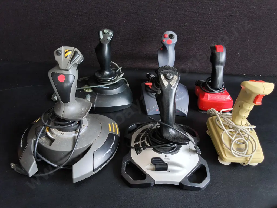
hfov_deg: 65.3
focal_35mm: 27
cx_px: 138
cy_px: 104
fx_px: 216
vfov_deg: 51.4
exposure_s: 1/100
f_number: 2
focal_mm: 2.87
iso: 125
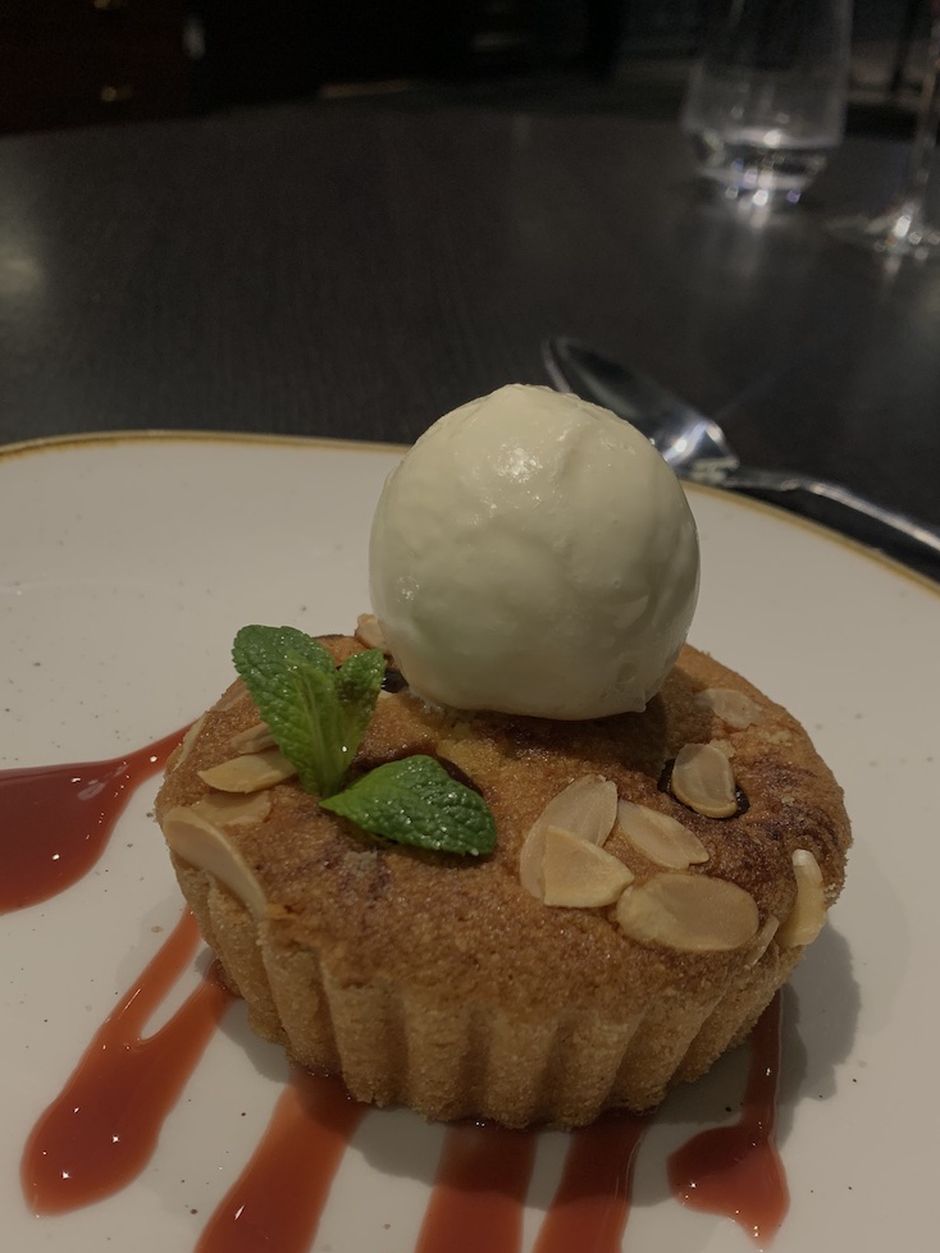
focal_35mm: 34
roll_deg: -7.2
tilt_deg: -35.1
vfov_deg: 53.5
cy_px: 769
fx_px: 1231
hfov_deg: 41.8
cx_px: 489
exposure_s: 1/50
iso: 160
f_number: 1.8
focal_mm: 4.25
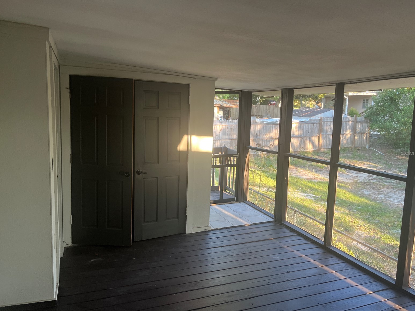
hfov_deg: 65.3
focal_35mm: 27
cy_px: 153
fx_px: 324
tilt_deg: -9.4
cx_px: 211
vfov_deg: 51.4
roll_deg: -1.5
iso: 125
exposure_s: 1/121
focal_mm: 5.1
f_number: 1.6
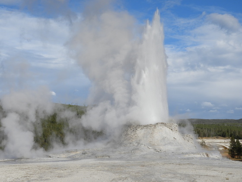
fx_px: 419
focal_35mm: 60
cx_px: 121
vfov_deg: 24.4
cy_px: 91
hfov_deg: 32.2
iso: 100
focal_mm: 10.7
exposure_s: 1/1250
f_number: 4.2
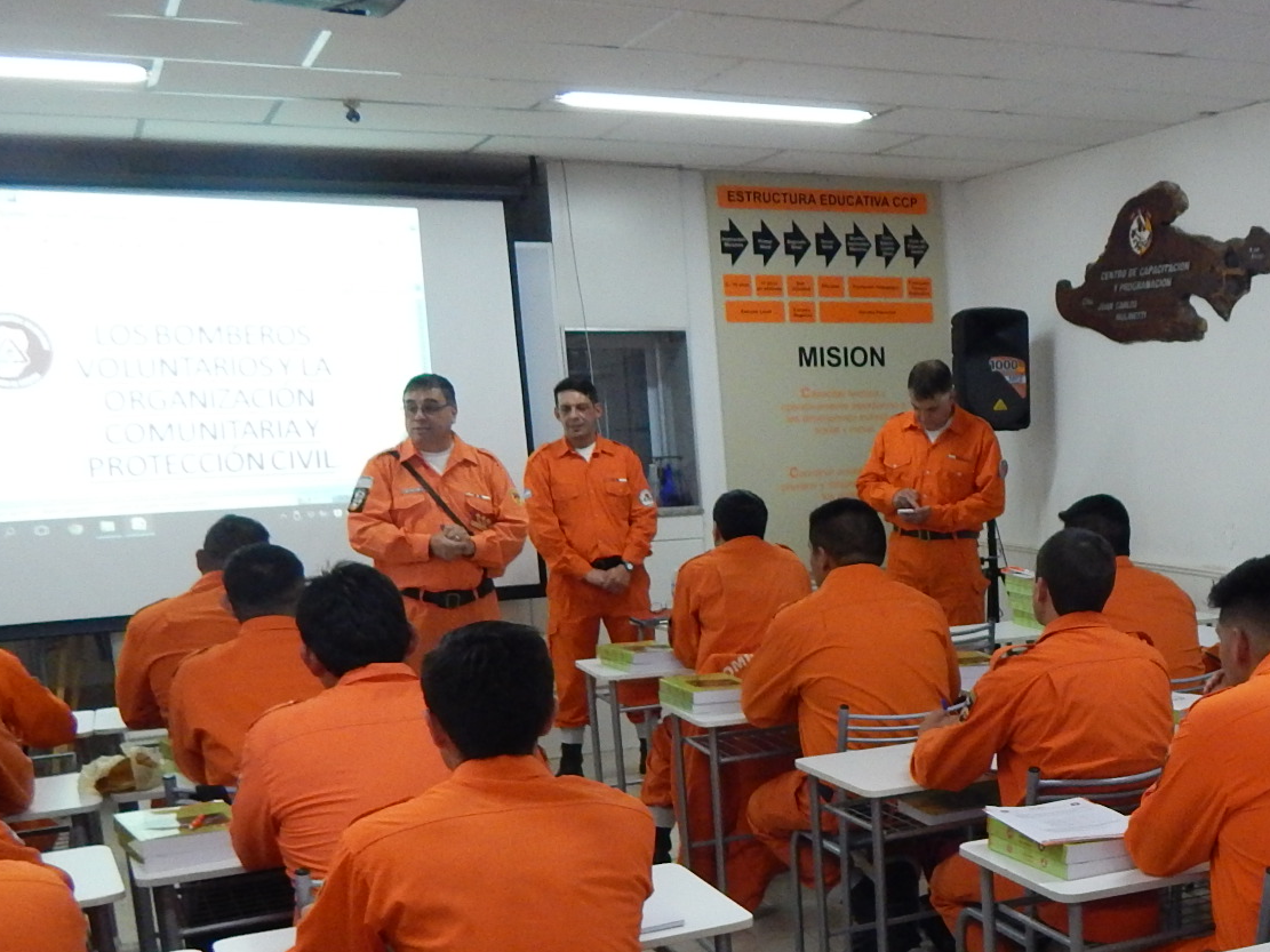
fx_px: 1651
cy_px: 763
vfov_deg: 31.3
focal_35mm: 45
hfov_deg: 39.3
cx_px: 1128
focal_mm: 4
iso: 400
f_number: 3
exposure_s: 1/60
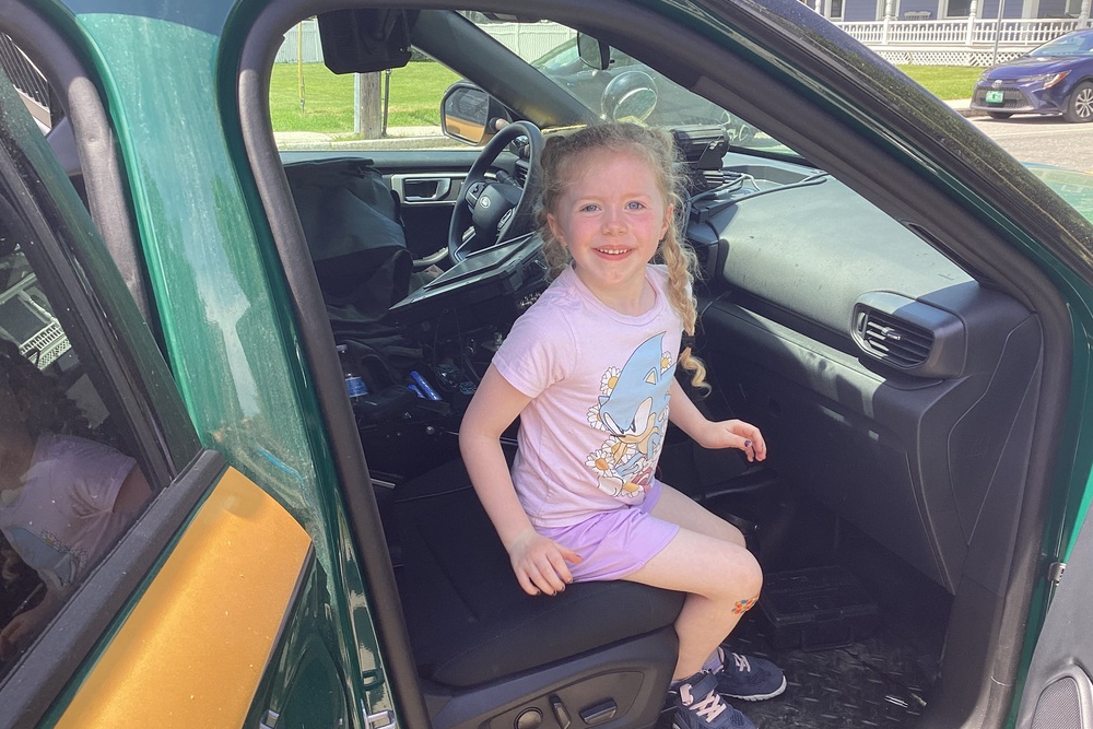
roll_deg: +2.0
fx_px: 1002
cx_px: 549
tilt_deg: -21.2
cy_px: 391
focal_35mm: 33
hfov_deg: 57.2
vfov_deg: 40.0
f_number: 2.4
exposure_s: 1/166
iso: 25
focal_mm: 3.3
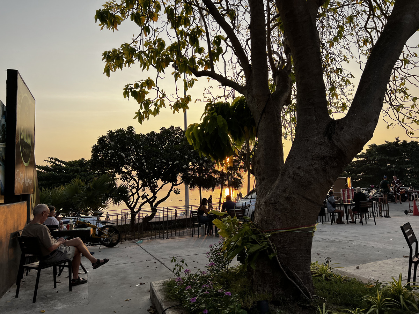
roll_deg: +2.0
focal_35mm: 26
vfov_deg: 53.1
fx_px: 315
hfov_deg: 67.3
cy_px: 157
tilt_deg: +4.3
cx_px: 210
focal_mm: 5.7
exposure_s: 1/1531
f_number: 1.5
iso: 50
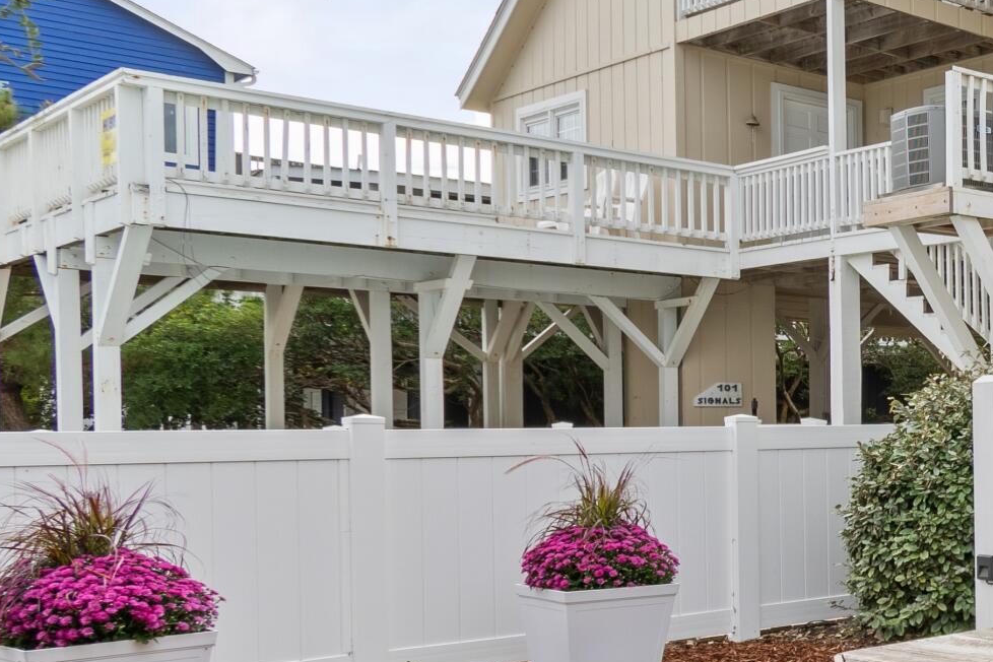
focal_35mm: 46
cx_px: 1465
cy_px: 457
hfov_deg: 28.7
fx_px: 1269
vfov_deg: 29.0
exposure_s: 1/125
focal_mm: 10
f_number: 5.6
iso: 100
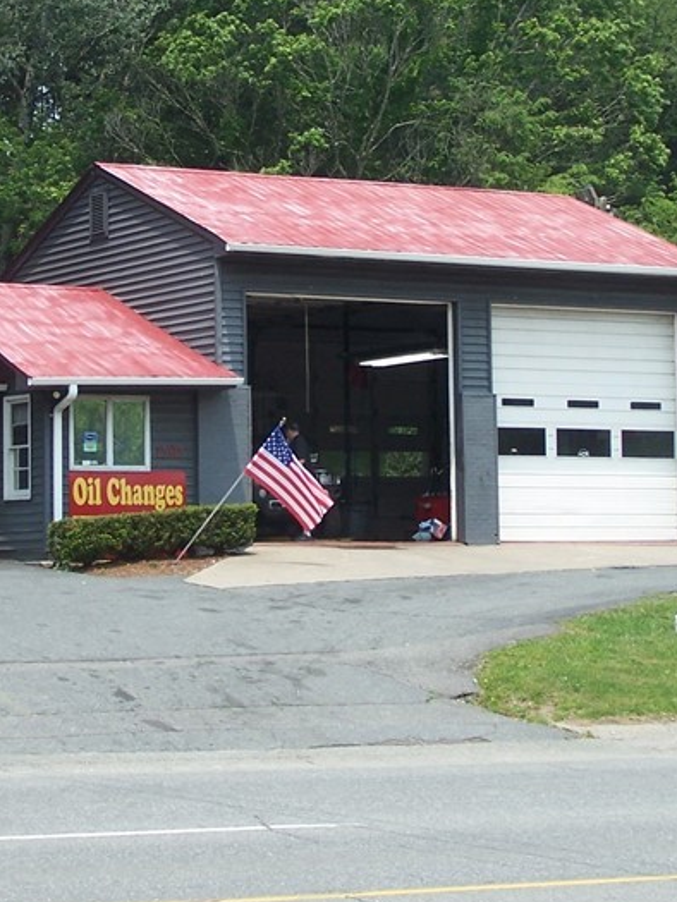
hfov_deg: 12.9
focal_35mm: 115
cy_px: 266
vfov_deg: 17.1
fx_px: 2998
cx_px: 299
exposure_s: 1/750
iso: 80
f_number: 3.1
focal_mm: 9.8
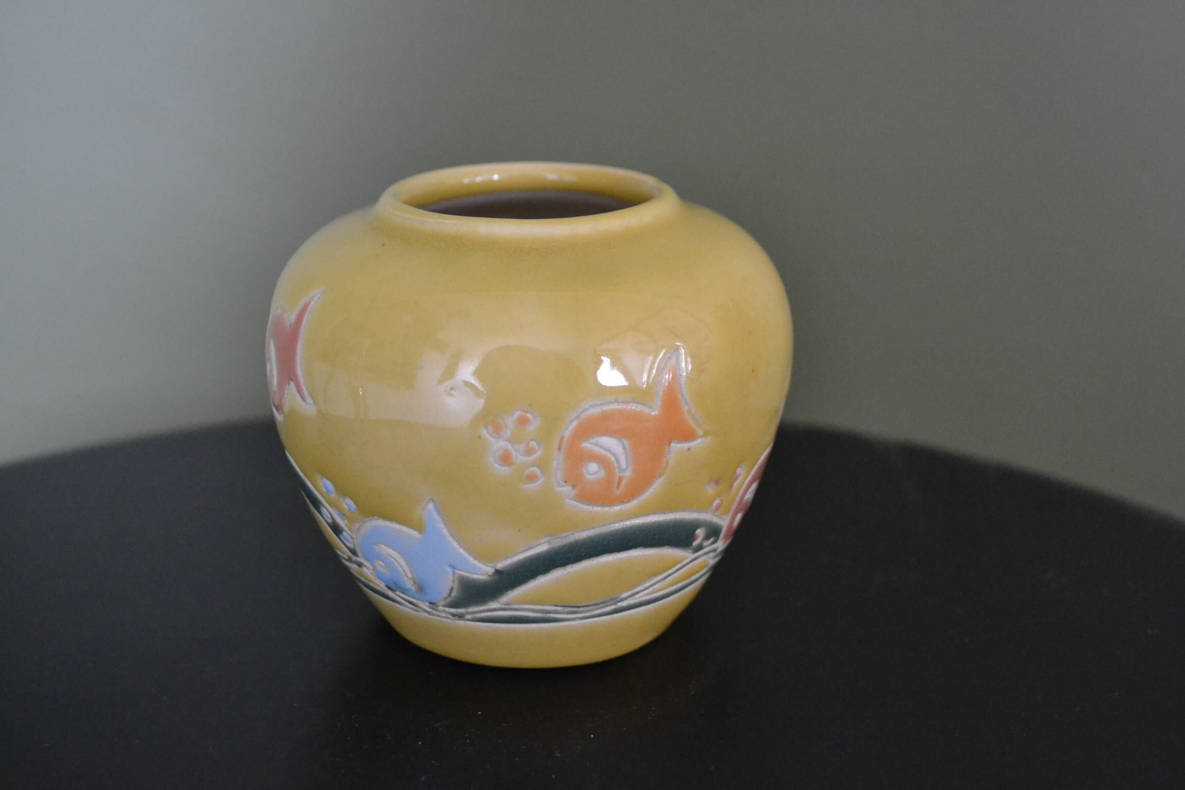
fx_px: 1580
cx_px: 592
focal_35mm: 48
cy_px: 395
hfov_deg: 41.1
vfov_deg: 28.1
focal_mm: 32
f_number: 4.8
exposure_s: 1/50
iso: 3200
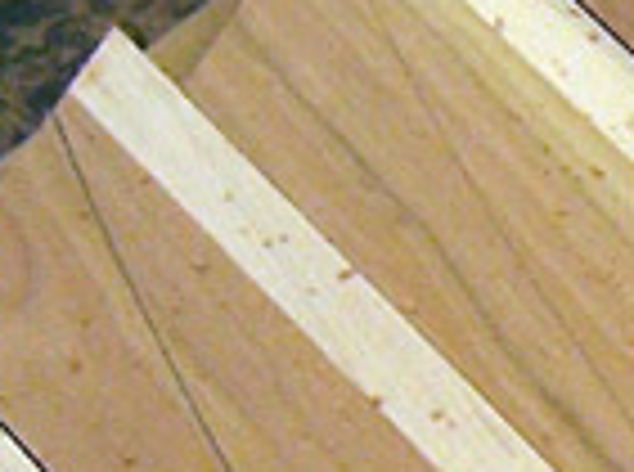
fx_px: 3087
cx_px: 1048
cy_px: 809
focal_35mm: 169
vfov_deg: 8.5
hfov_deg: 11.1
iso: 140
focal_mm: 5.5
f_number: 3.4
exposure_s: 1/30
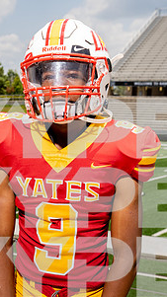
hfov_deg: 15.1
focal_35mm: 80
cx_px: 58
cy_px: 198
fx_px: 631
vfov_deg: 26.4
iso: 100
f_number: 7.1
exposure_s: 1/250
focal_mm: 51
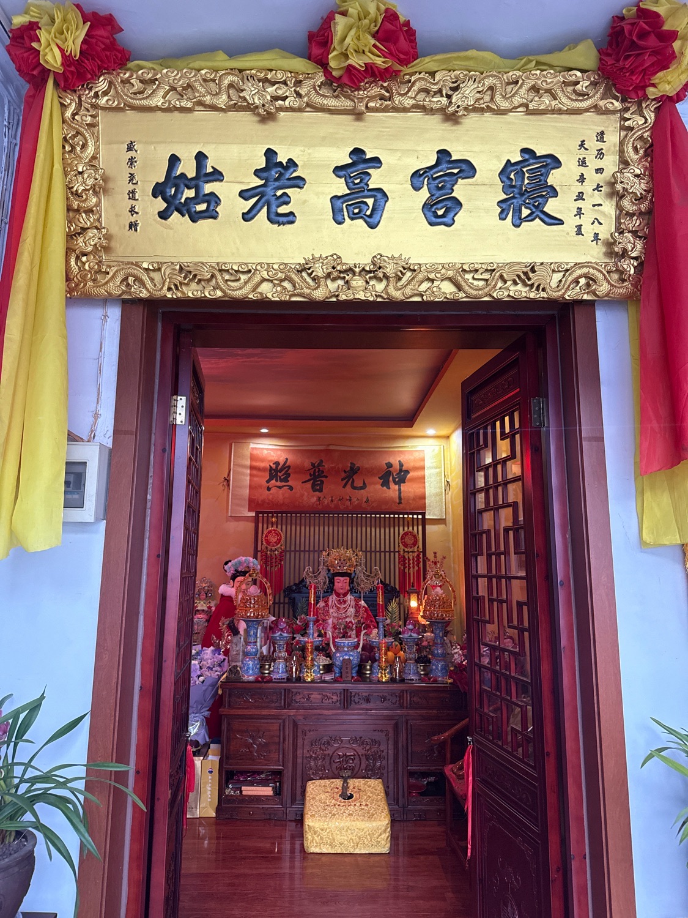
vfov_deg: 71.6
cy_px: 459
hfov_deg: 56.8
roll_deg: -1.0
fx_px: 636
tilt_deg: +10.2
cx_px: 344
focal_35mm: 24
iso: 400
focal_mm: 6.76
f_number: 1.78
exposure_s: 1/50
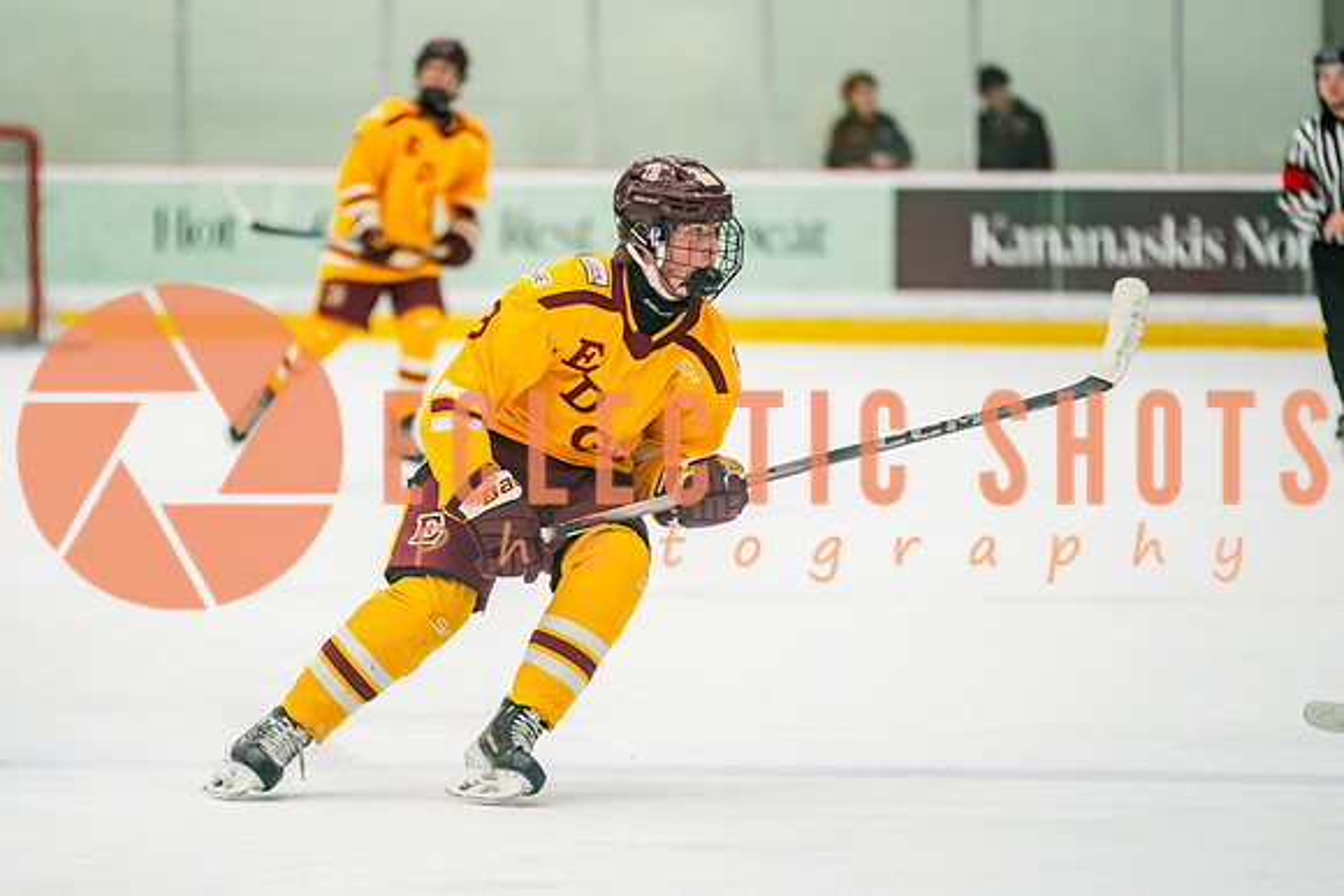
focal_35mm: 277
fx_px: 10333
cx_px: 571
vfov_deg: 5.0
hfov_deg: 7.4
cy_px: 367
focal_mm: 200
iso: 1600
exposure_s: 1/640
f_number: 2.8
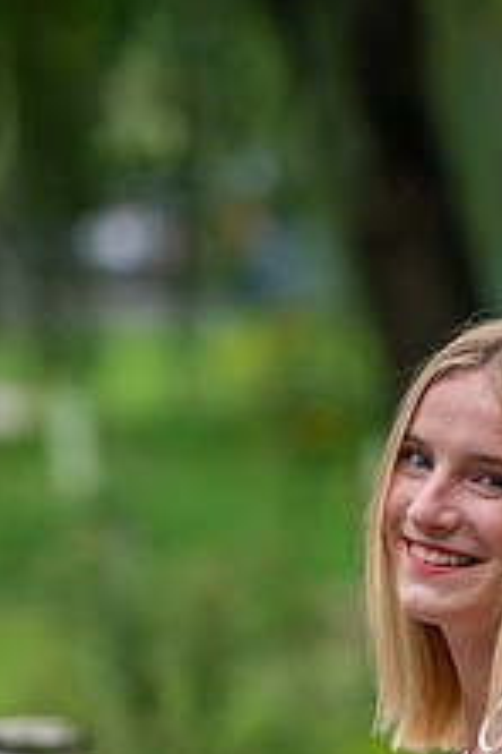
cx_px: 390
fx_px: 7383
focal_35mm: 353
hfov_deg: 3.9
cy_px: 696
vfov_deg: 5.8
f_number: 4
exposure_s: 1/200
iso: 250
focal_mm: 174
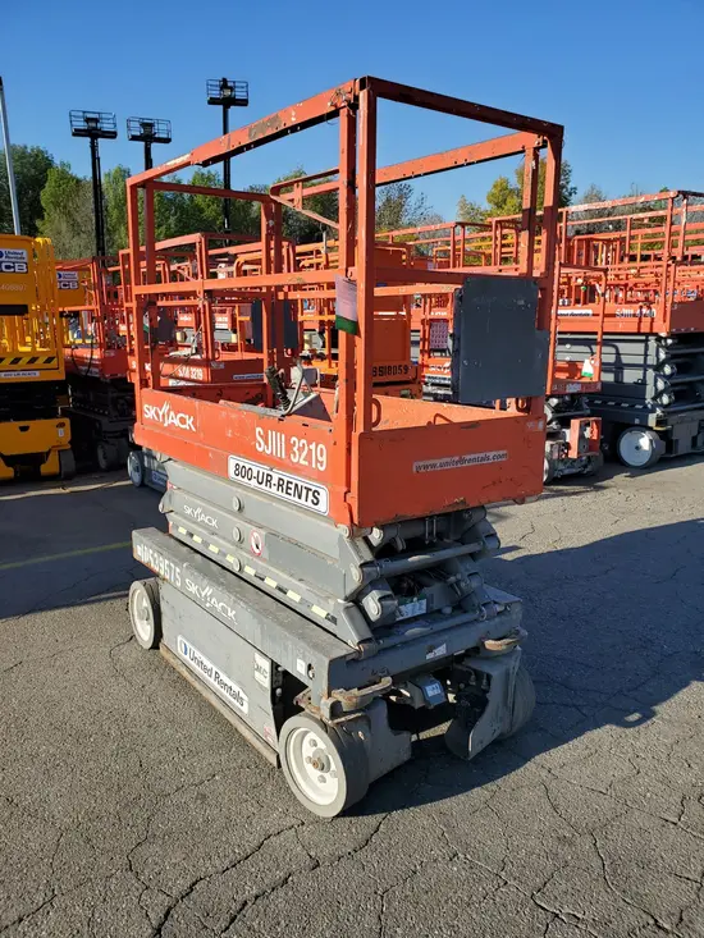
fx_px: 705
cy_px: 469
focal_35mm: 26
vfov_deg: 67.3
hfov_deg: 53.1
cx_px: 352
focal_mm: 4.3
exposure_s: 1/1344
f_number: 2.4
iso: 50
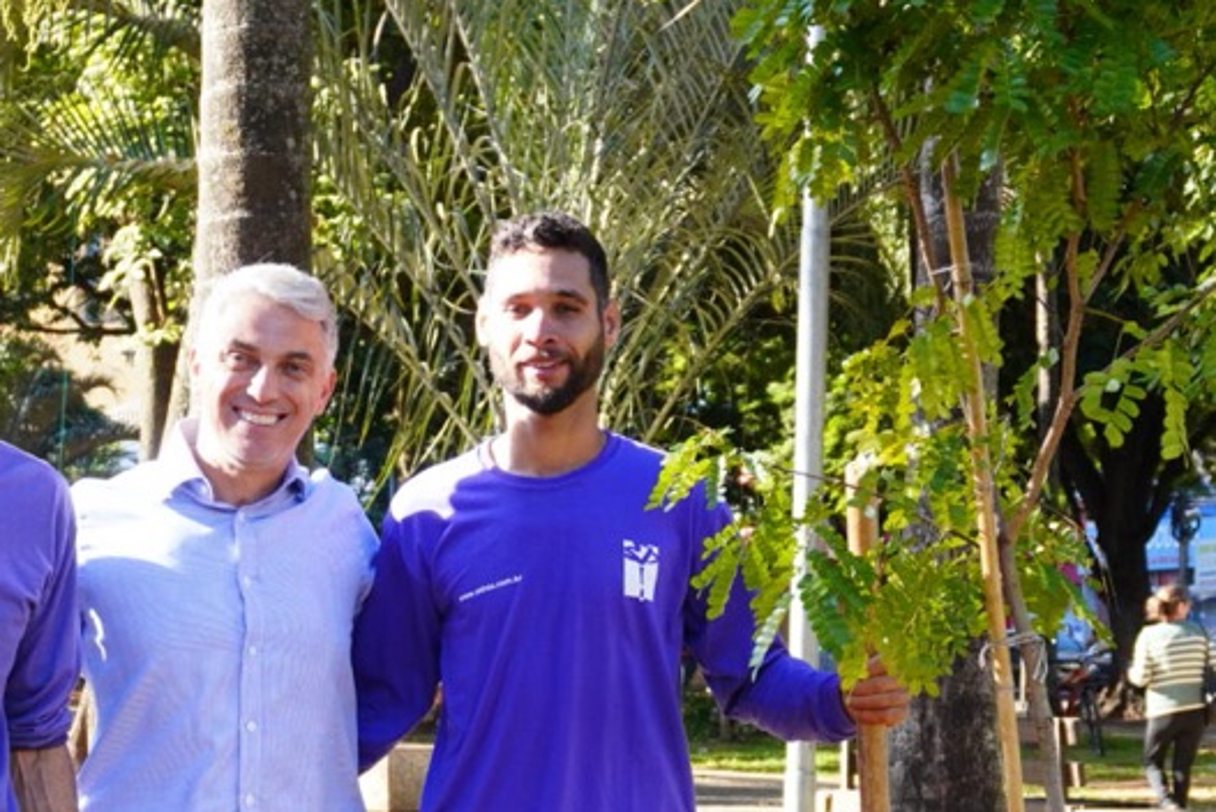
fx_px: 3114
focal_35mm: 92
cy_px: 860
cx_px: 496
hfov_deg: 22.1
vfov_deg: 14.6
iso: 500
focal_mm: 27
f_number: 5.6
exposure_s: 1/250
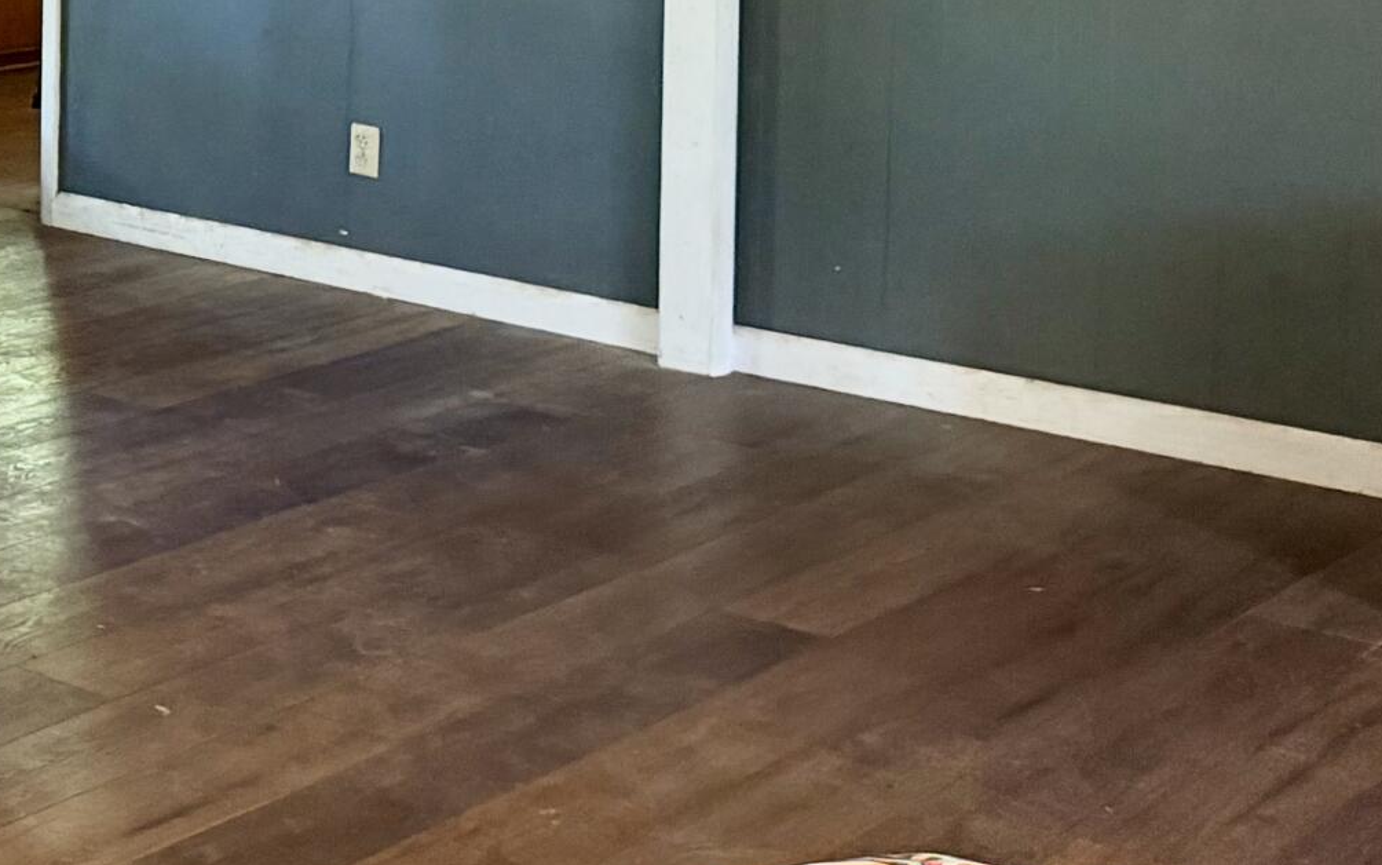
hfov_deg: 24.6
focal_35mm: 76
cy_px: -215
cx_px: -266
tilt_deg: -2.8
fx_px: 2863
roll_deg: +0.1
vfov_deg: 16.4
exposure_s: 1/40
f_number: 1.78
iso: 800
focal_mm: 6.76
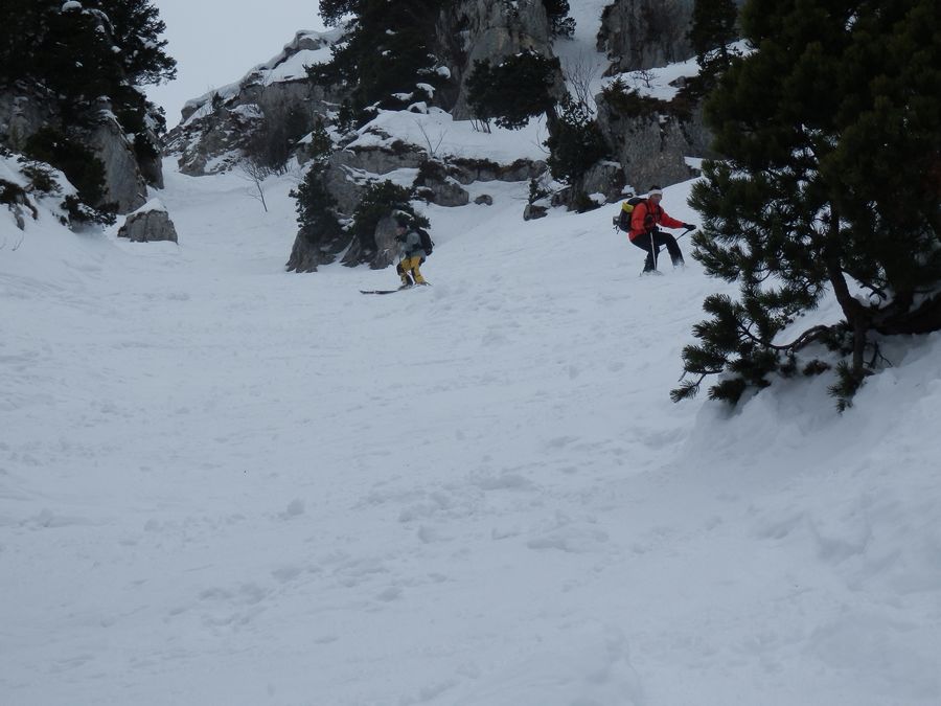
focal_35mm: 106
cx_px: 470
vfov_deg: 14.0
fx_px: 2881
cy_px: 353
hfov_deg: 18.5
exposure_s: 1/500
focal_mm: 19
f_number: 5
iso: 125
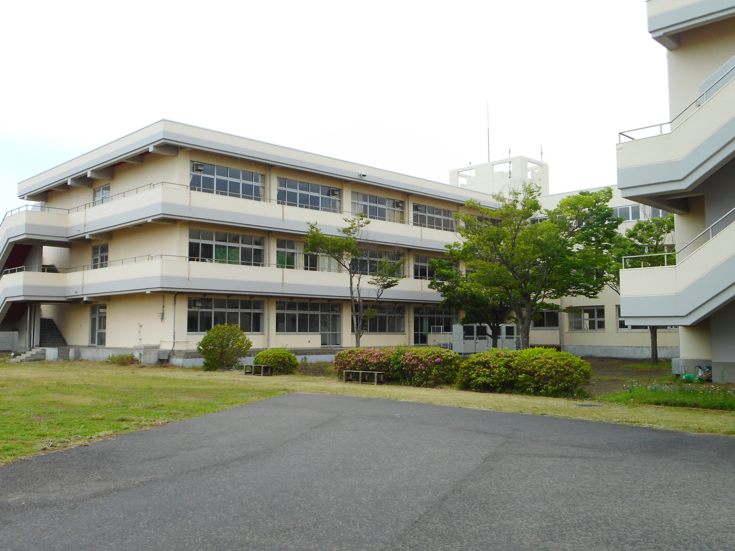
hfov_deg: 54.0
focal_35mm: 34
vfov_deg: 41.8
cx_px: 368
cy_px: 276
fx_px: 722
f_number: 4.2
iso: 80
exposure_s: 1/100
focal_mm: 6
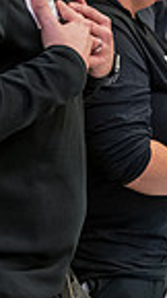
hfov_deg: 5.5
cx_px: 412
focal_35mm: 210
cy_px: -1
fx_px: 1662
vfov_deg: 10.2
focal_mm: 50
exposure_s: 1/160
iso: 2000
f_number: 3.2
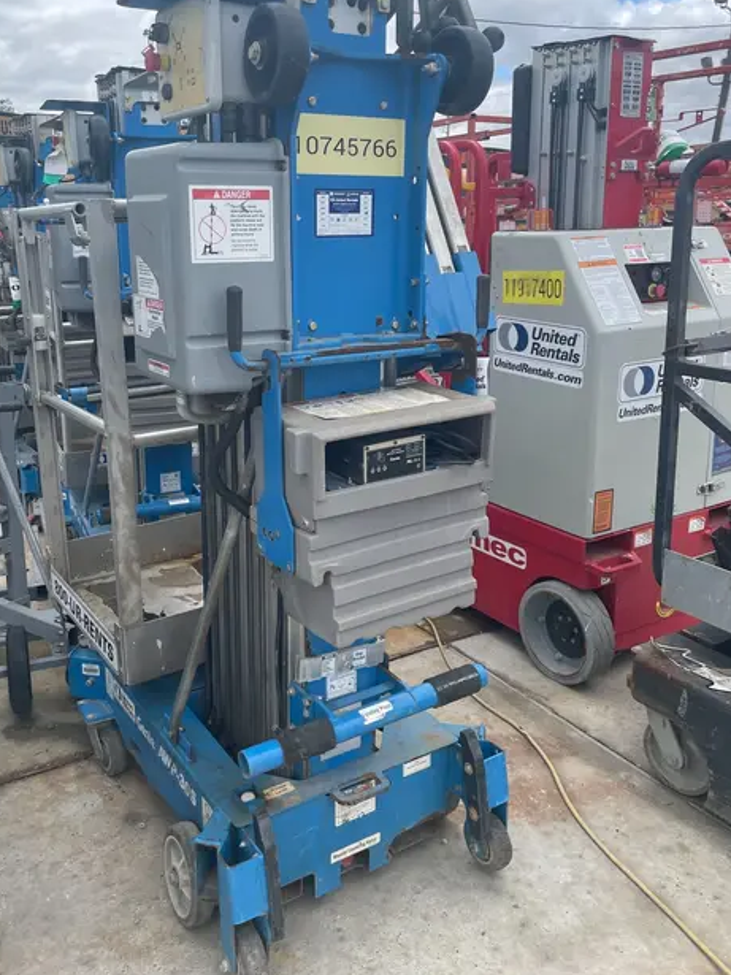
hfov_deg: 45.3
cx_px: 317
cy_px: 424
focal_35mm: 31
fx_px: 873
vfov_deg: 58.2
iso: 32
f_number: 1.6
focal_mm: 4.2
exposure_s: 1/1825
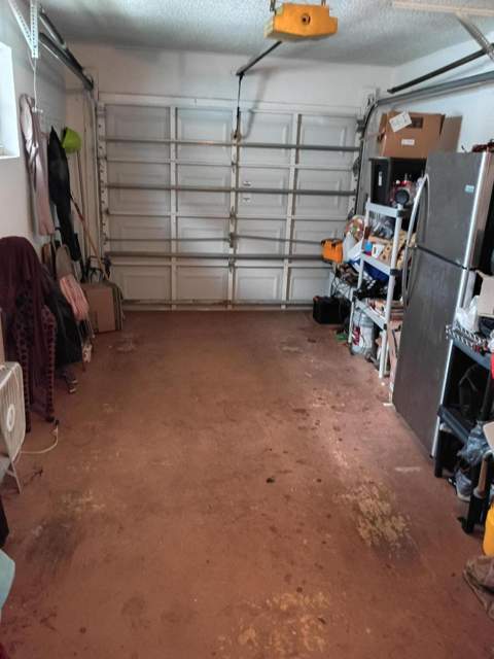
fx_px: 533
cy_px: 330
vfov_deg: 63.4
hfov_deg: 49.7
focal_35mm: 28
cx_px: 247
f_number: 2.2
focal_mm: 3.42
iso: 100
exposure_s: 1/24
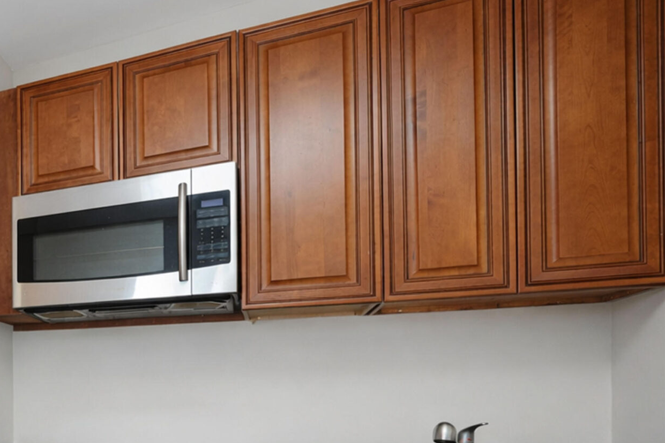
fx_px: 610
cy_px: 393
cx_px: -20
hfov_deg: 46.5
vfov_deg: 37.5
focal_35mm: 33
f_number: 4
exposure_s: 1/20
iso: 64
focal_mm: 16
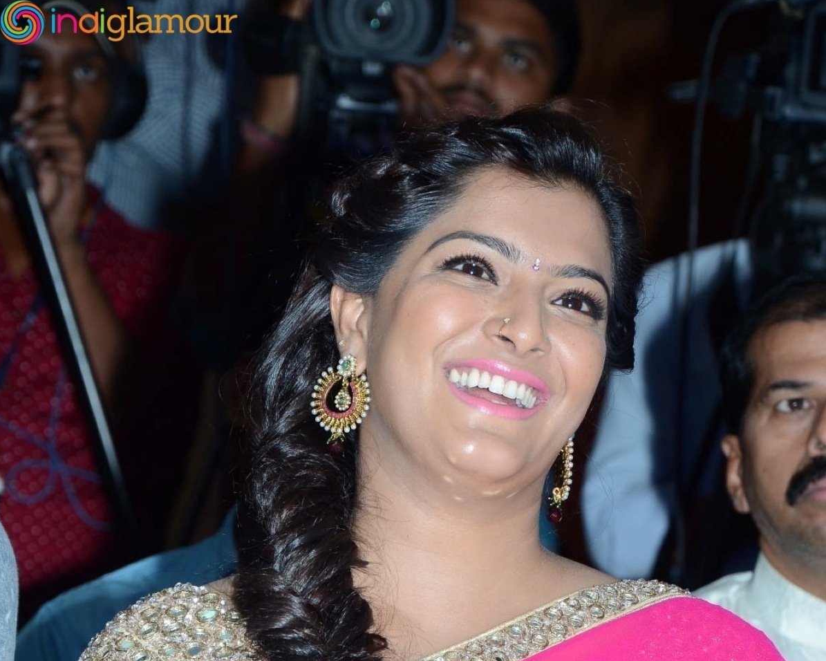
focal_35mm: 224
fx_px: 5469
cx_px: 412
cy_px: 625
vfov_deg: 6.9
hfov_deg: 8.6
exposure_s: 1/125
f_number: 6.3
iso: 500
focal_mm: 105
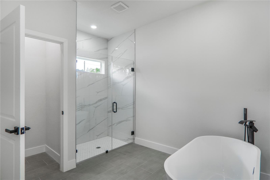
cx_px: 135
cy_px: 90
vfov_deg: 67.4
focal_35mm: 18
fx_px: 135
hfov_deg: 90.0
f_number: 2.5
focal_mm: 12
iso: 100
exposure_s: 1/80
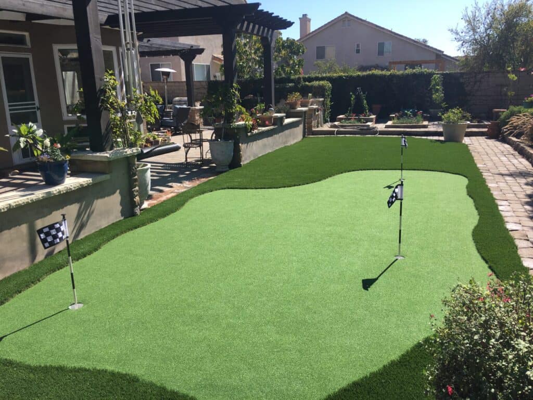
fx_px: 447
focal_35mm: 29
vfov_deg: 48.2
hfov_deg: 61.7
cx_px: 266
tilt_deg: -13.0
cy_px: 200
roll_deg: +0.6
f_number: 2.2
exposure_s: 1/1026
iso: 25
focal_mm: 4.15
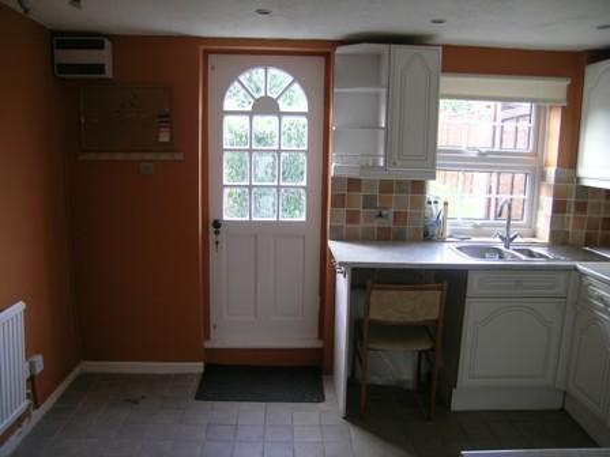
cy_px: 228
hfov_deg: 63.4
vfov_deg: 49.7
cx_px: 305
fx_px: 493
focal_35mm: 28
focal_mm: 5.8
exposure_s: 1/17.1
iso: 50
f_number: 2.8
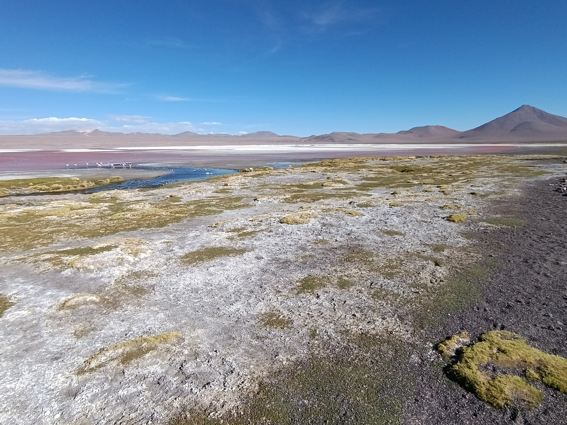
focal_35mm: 18
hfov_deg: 87.8
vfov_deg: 71.6
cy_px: 212
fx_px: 295
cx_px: 284
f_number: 2.2
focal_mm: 1.65
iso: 50
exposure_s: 1/1420
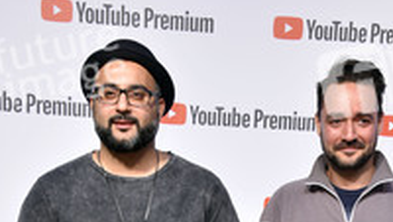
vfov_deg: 12.1
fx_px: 981
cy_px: 367
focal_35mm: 94
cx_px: 240
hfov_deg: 22.6
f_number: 5.6
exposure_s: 1/160
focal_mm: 45
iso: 640
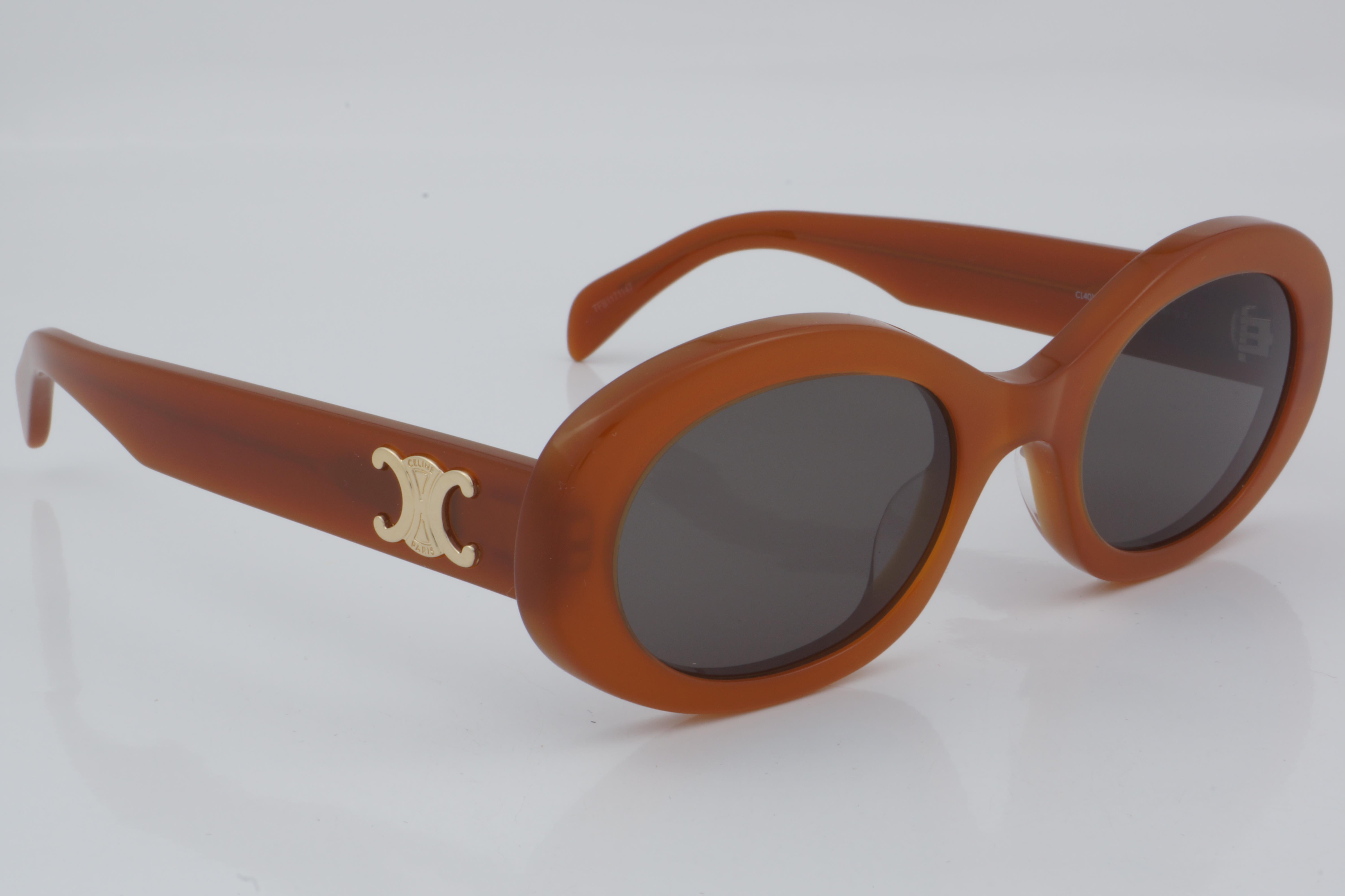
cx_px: 672
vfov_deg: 18.2
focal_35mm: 75
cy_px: 448
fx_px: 2802
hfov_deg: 27.0
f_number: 32
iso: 100
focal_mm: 50
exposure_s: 1/4
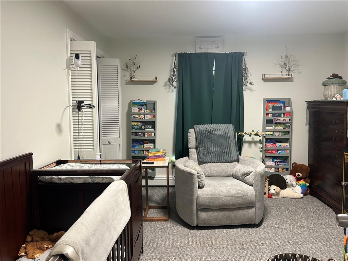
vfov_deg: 53.1
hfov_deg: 67.3
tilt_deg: -5.3
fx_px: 261
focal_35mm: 26
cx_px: 174
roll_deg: -0.1
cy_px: 130
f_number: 1.5
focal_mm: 5.7
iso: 160
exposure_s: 1/60
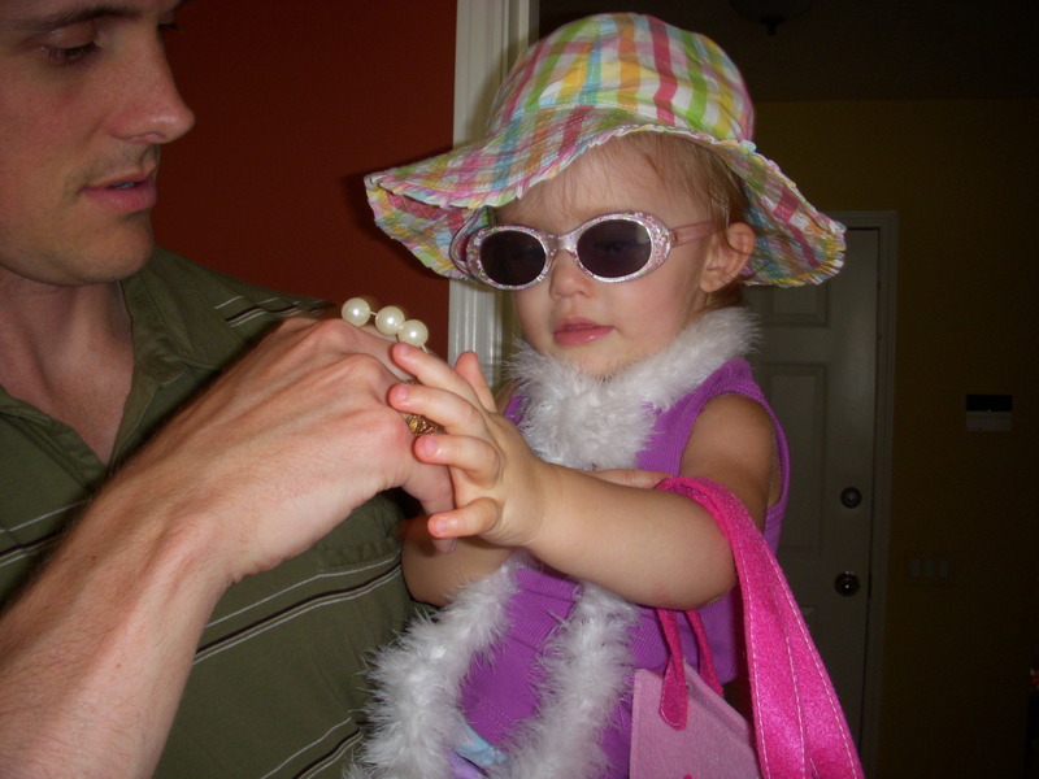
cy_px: 390
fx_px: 1141
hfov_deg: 49.0
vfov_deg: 37.7
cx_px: 520
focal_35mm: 38
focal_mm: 6.3
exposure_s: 1/30
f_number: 3.3
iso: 100
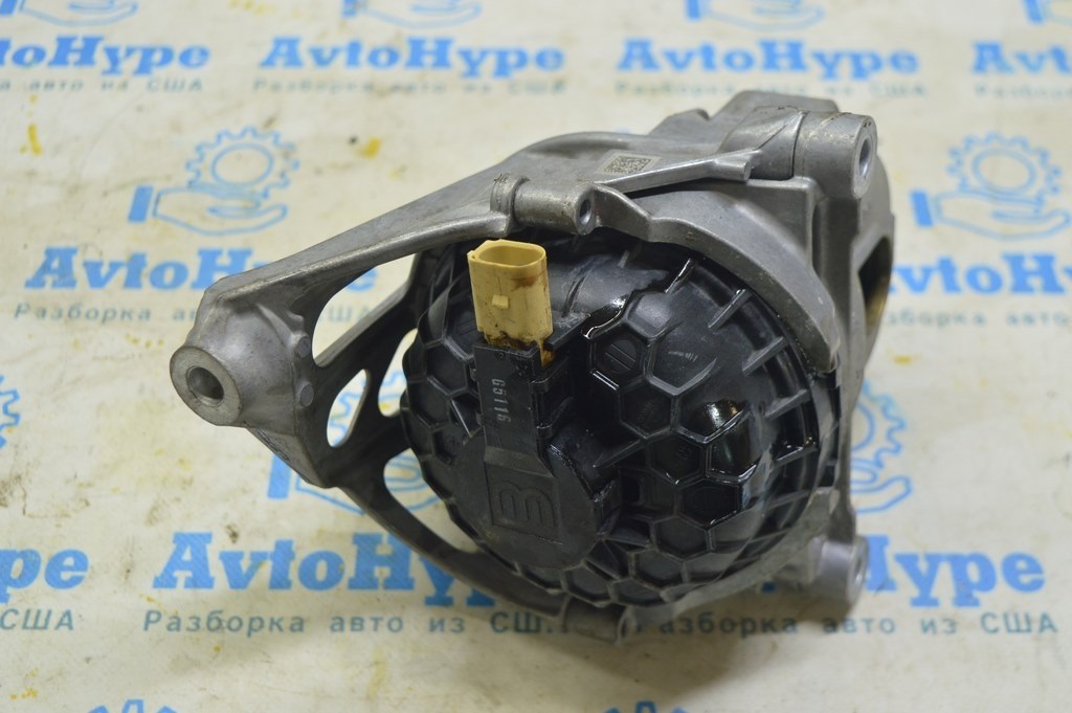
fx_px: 1517
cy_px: 356
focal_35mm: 51
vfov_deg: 26.4
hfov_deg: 38.9
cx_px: 536
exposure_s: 1/20
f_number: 5.6
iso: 400
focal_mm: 34
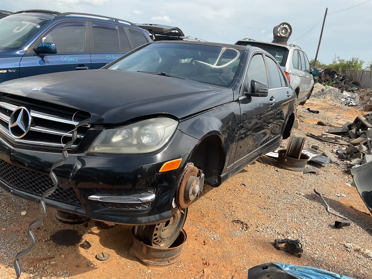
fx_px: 312
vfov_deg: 48.2
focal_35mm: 29
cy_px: 140
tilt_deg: -15.4
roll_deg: -7.9
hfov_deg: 61.7
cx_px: 186
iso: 16
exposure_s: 1/1076
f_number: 1.8
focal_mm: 3
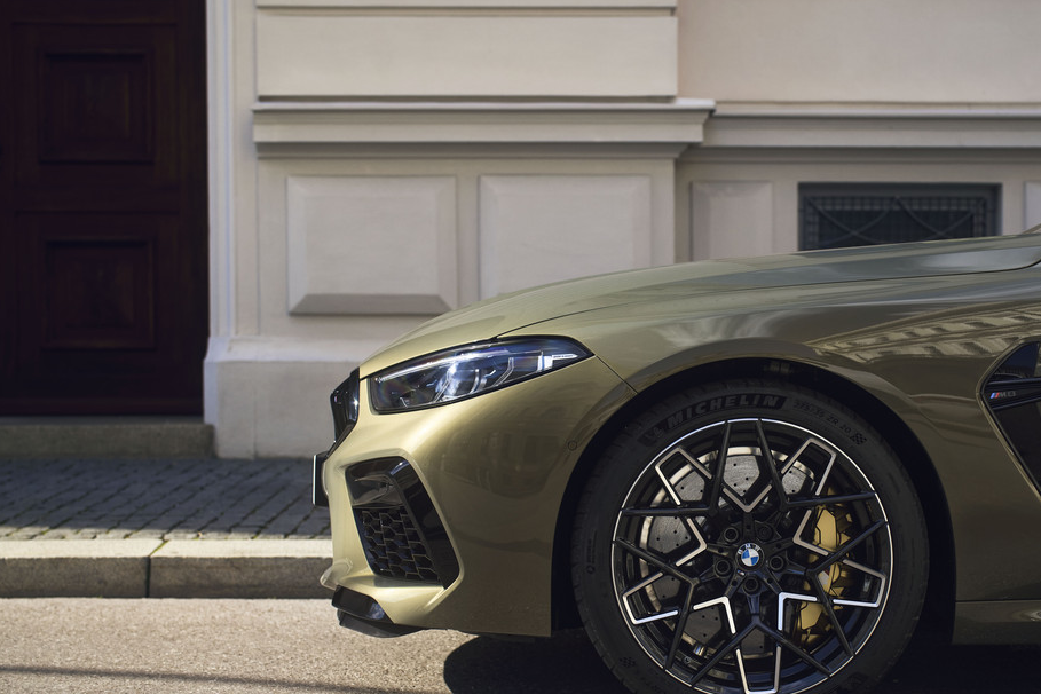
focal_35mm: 66
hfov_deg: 30.4
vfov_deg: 20.6
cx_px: 655
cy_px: 364
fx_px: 1908
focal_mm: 50
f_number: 2.8
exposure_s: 1/320
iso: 100
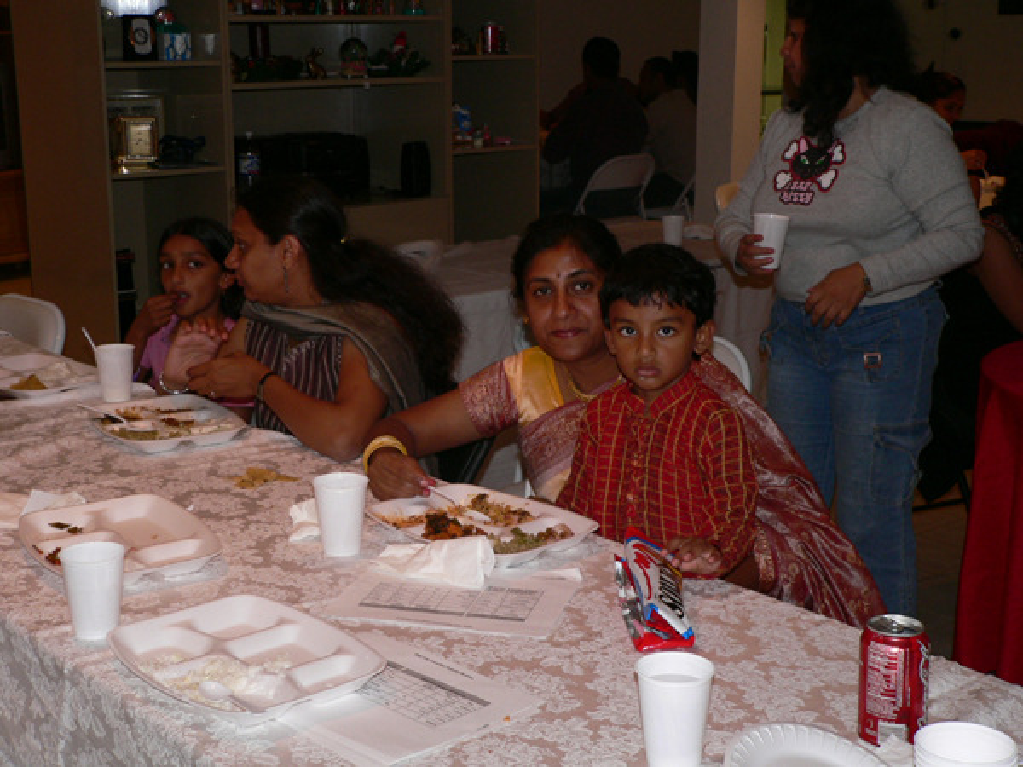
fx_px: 1537
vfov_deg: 28.0
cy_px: 384
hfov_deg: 36.8
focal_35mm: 52
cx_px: 512
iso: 100
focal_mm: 8.7
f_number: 2.8
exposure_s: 1/80
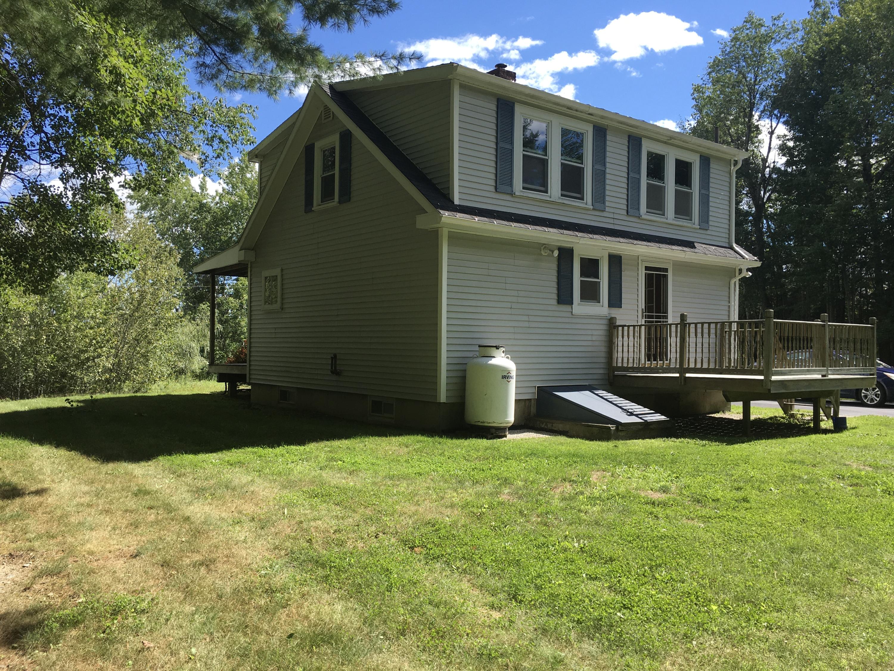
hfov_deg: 61.7
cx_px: 447
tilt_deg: +0.9
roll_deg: -0.2
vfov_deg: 48.2
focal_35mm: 29
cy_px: 336
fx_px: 749
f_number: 2.2
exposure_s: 1/905
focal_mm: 4.15
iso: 25
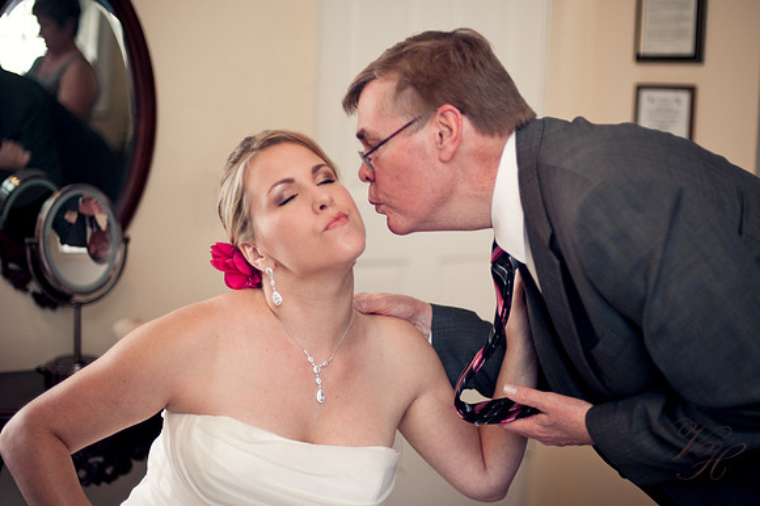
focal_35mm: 50
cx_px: 380
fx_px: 1055
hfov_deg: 39.6
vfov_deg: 27.0
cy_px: 253
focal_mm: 50
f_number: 1.4
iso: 400
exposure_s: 1/160
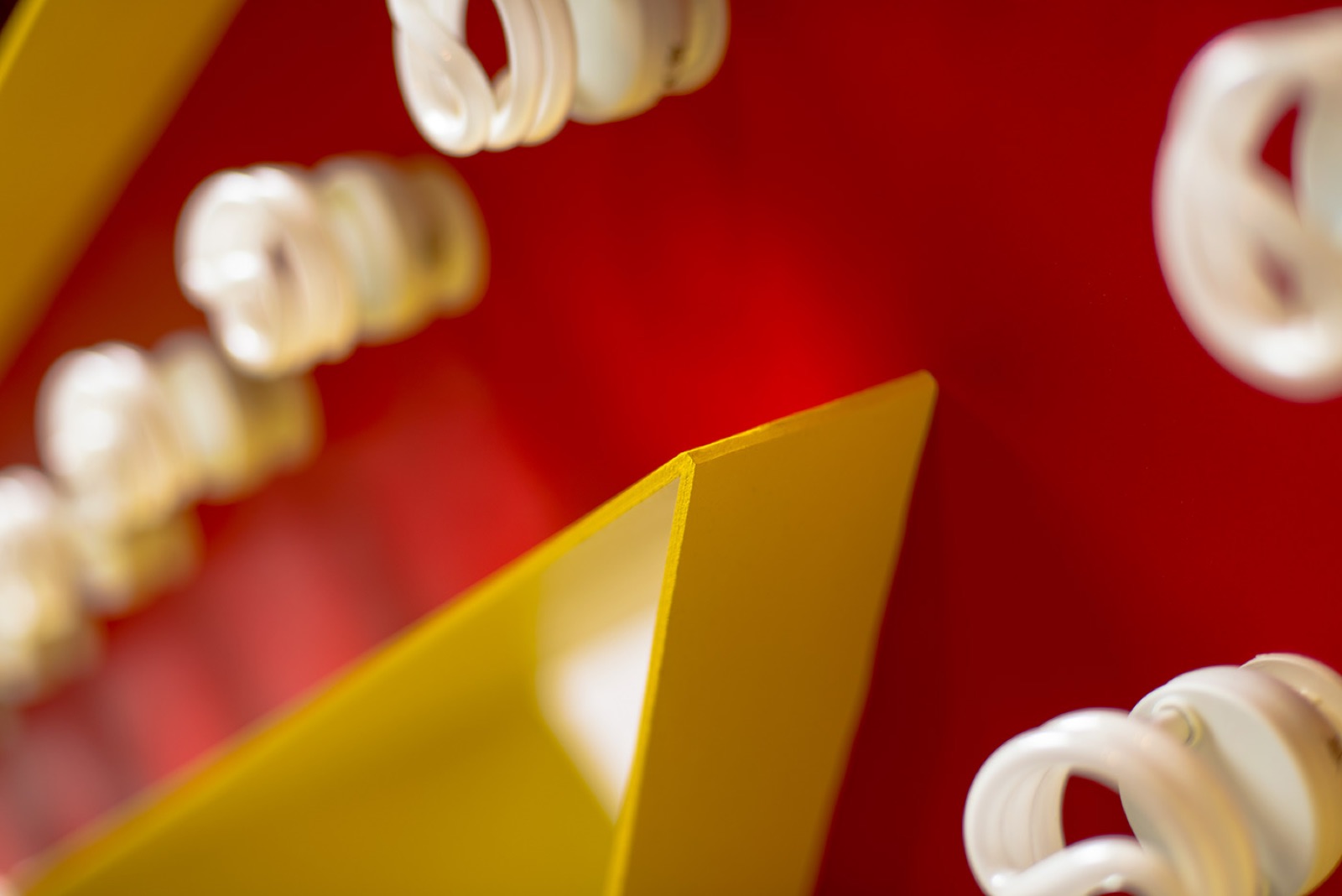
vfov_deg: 27.0
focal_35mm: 50
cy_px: 448
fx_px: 1864
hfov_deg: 39.6
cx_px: 671
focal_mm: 50
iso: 50
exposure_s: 1/80
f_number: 2.2
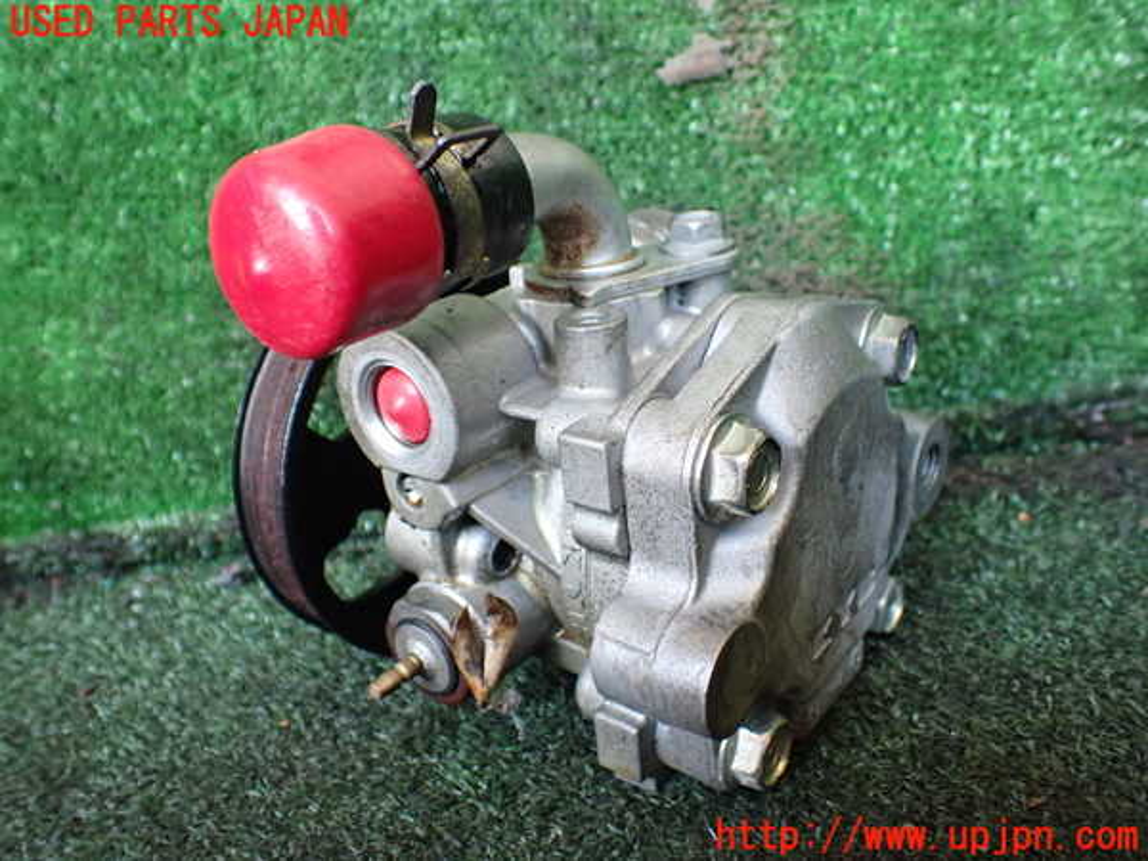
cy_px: 430
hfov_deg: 60.0
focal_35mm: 30
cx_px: 574
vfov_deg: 46.8
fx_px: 995
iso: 640
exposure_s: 1/125
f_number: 2.3
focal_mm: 5.4
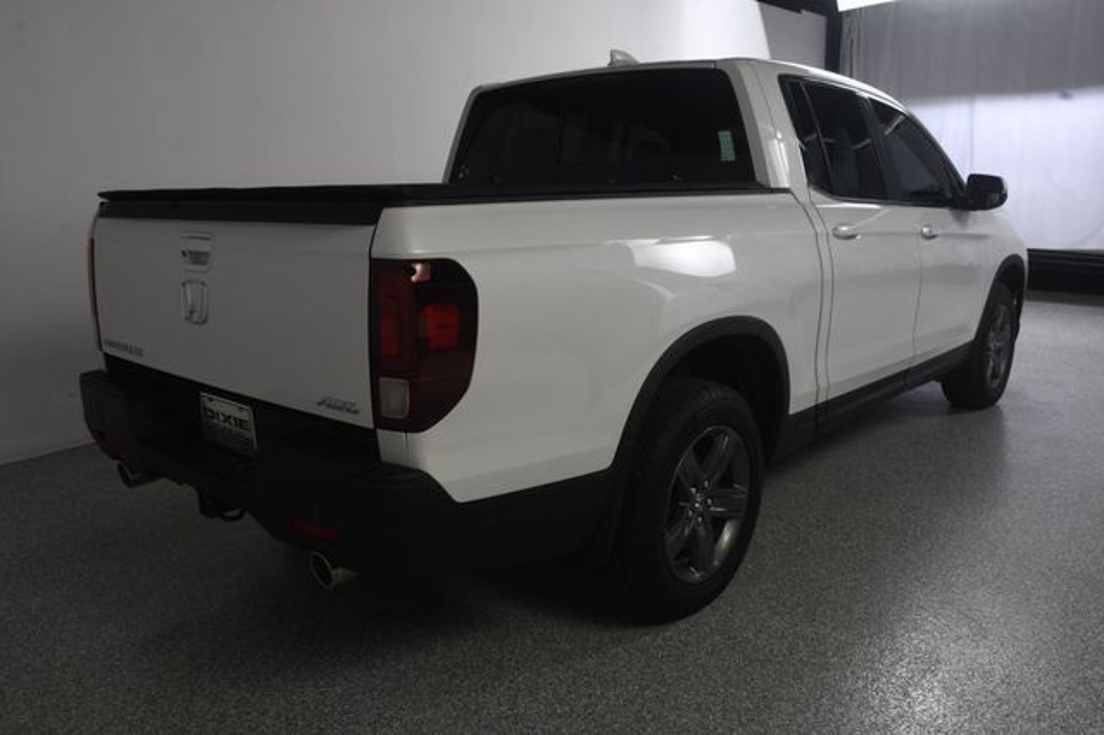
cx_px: 552
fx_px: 919
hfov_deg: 62.0
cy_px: 368
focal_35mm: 30
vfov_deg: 43.6
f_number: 13
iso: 100
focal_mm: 20
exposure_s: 1/160
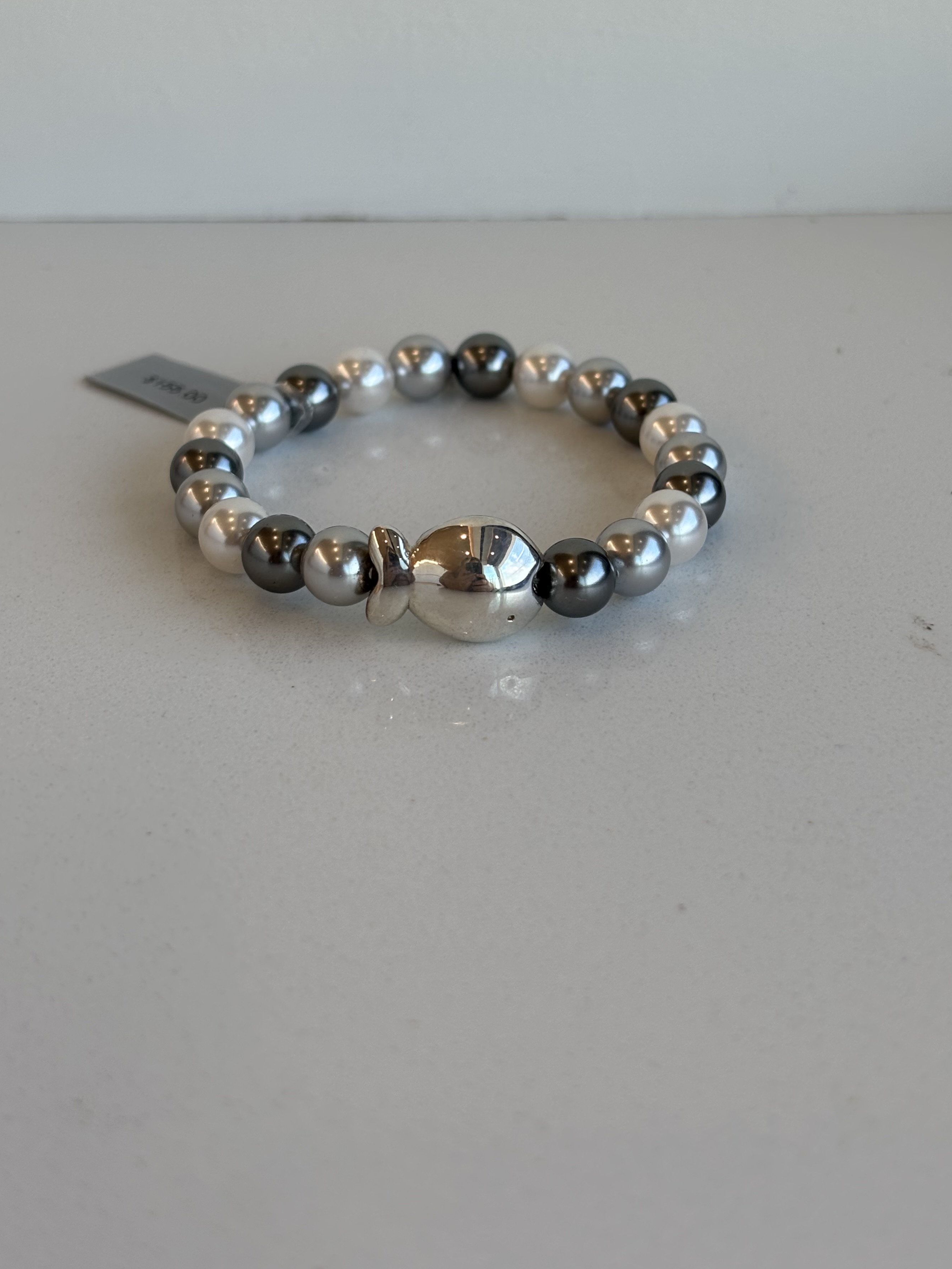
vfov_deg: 32.7
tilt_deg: -27.5
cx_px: 510
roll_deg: -0.6
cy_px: 551
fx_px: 2164
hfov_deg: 24.8
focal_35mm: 59
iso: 32
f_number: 1.6
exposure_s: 1/207
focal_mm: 5.96
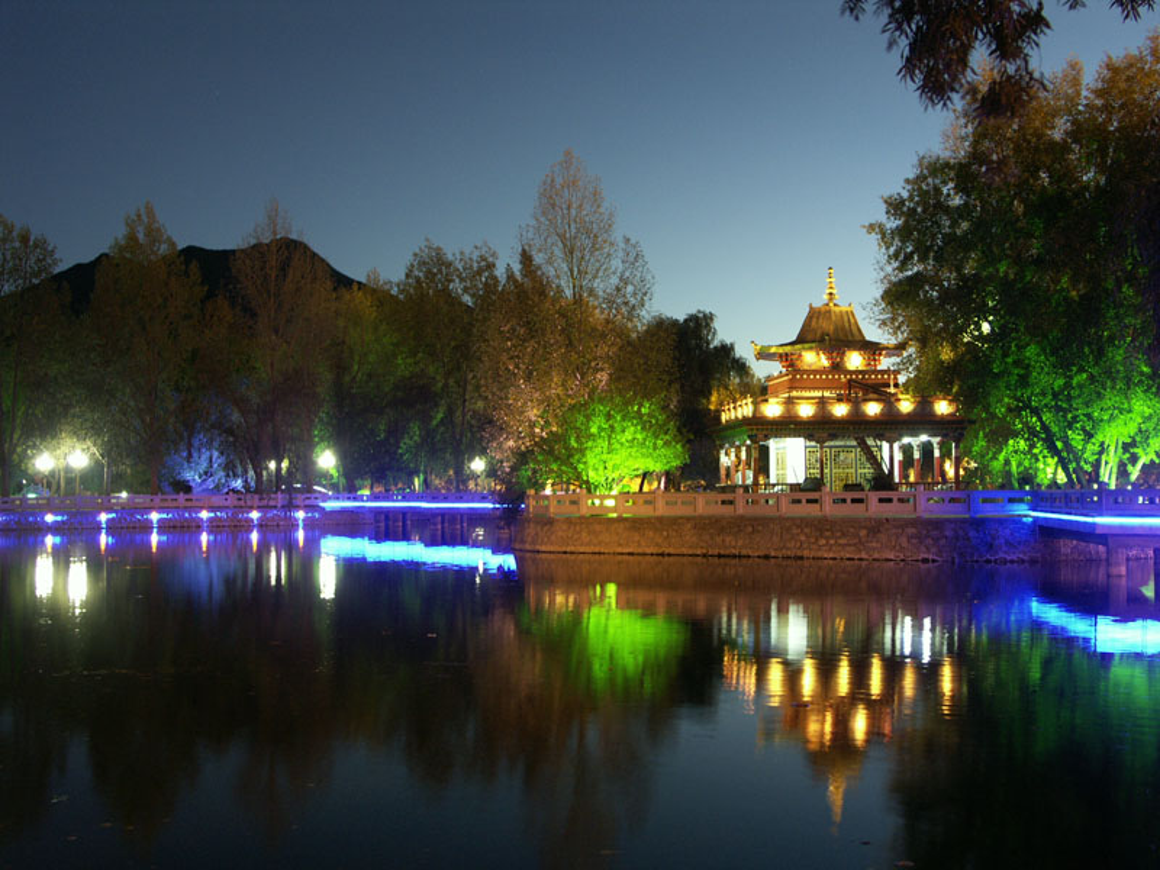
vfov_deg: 35.1
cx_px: 580
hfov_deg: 45.8
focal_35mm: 41
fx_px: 1374
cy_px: 435
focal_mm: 10.56
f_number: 2.8
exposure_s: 2.5
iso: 64
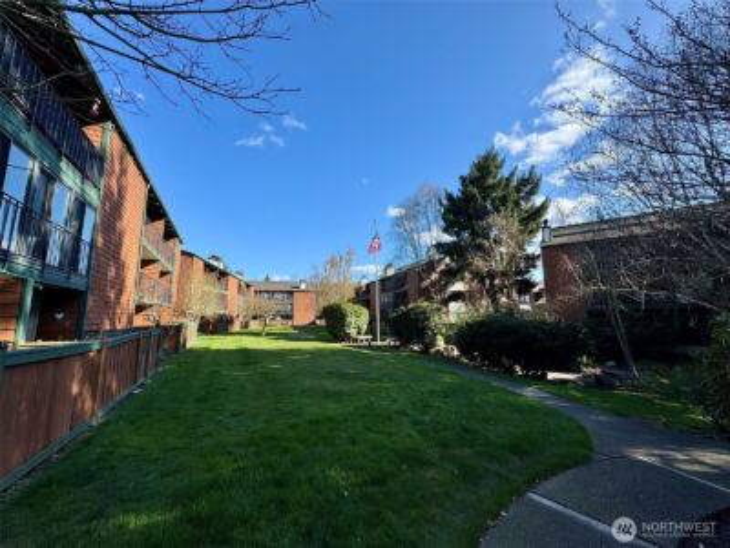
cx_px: 365
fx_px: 295
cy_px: 274
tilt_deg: +8.9
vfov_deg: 85.7
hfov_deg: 102.1
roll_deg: +0.5
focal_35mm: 14
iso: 50
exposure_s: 1/1048
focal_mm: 2.22
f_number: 2.2
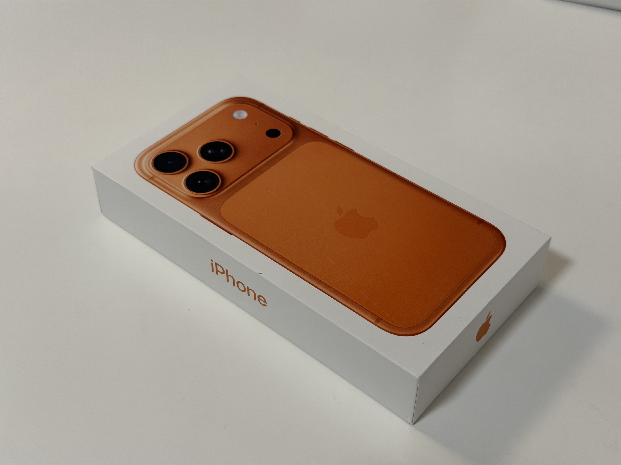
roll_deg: -0.3
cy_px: 232
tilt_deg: -44.7
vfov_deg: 30.3
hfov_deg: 39.7
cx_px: 310
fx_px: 861
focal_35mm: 48
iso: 100
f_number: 1.78
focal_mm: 6.76
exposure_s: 1/50
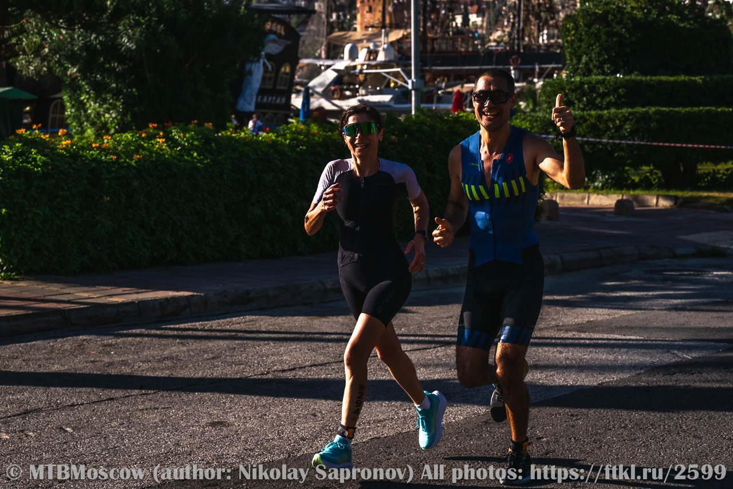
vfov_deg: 15.2
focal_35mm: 90
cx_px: 366
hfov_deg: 22.6
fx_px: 1832
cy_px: 244
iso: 320
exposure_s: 1/2000
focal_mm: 90
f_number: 8
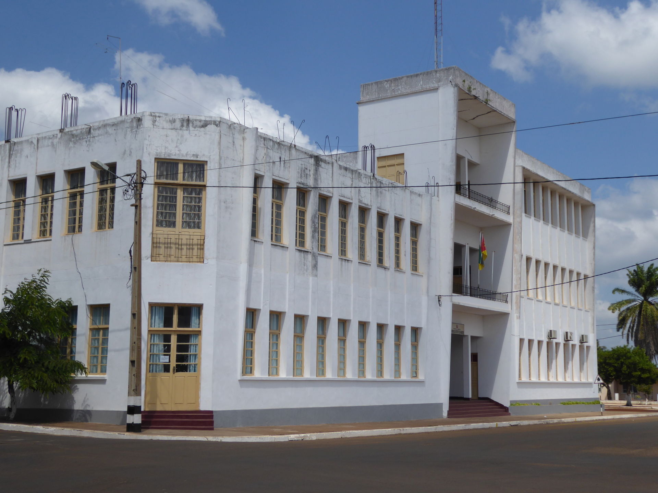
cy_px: 246
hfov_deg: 40.4
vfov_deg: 30.9
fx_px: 893
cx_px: 329
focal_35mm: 47
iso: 80
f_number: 4
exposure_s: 1/1600
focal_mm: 8.4
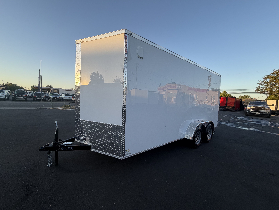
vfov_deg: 85.7
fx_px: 113
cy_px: 105
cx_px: 140
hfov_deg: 102.1
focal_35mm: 14
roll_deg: -1.9
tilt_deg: -3.2
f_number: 2.2
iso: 64
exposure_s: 1/502
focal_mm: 2.22
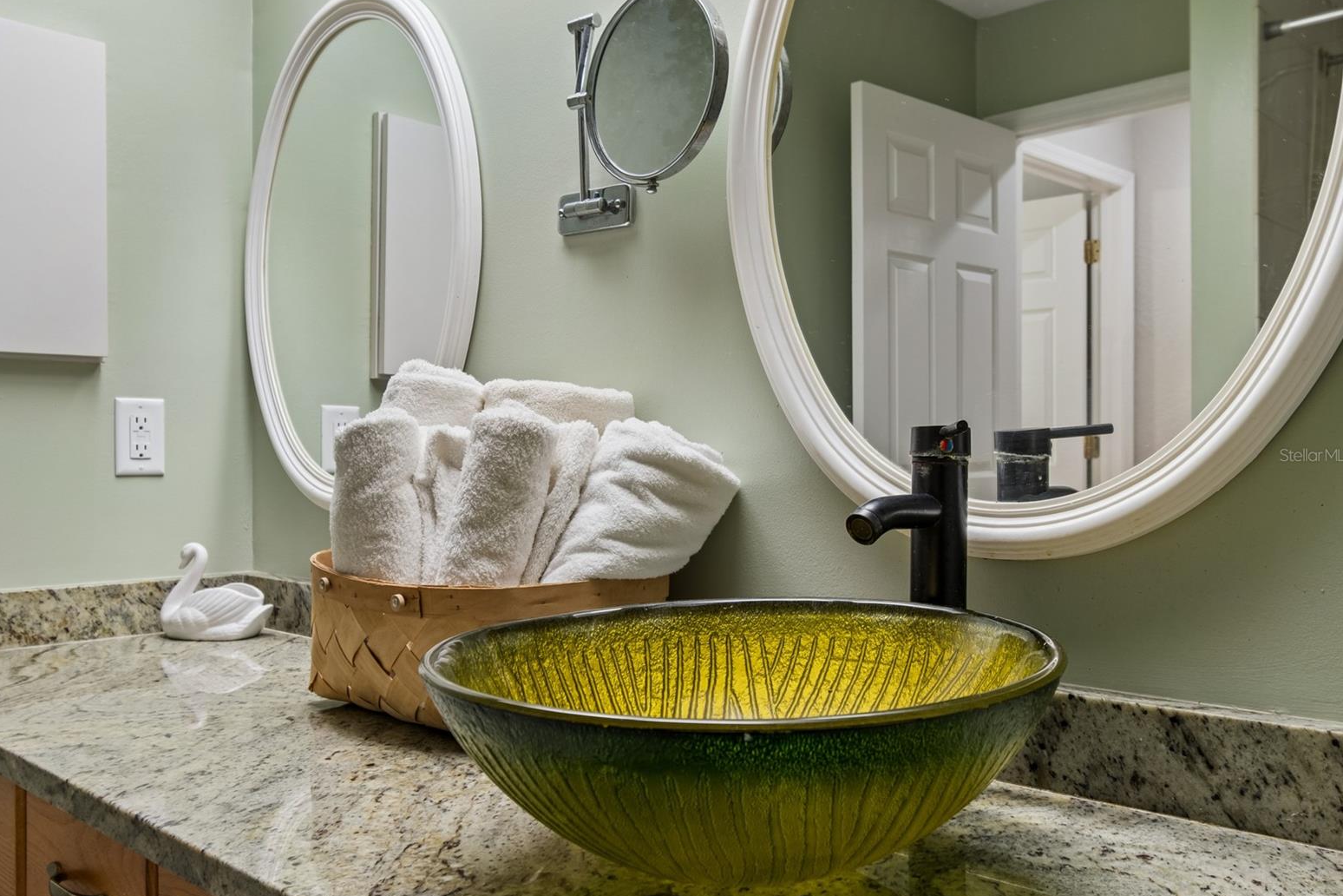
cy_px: 455
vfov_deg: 42.3
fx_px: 1156
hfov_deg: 60.3
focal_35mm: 31
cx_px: 663
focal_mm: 20
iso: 100
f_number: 7.1
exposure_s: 1/5
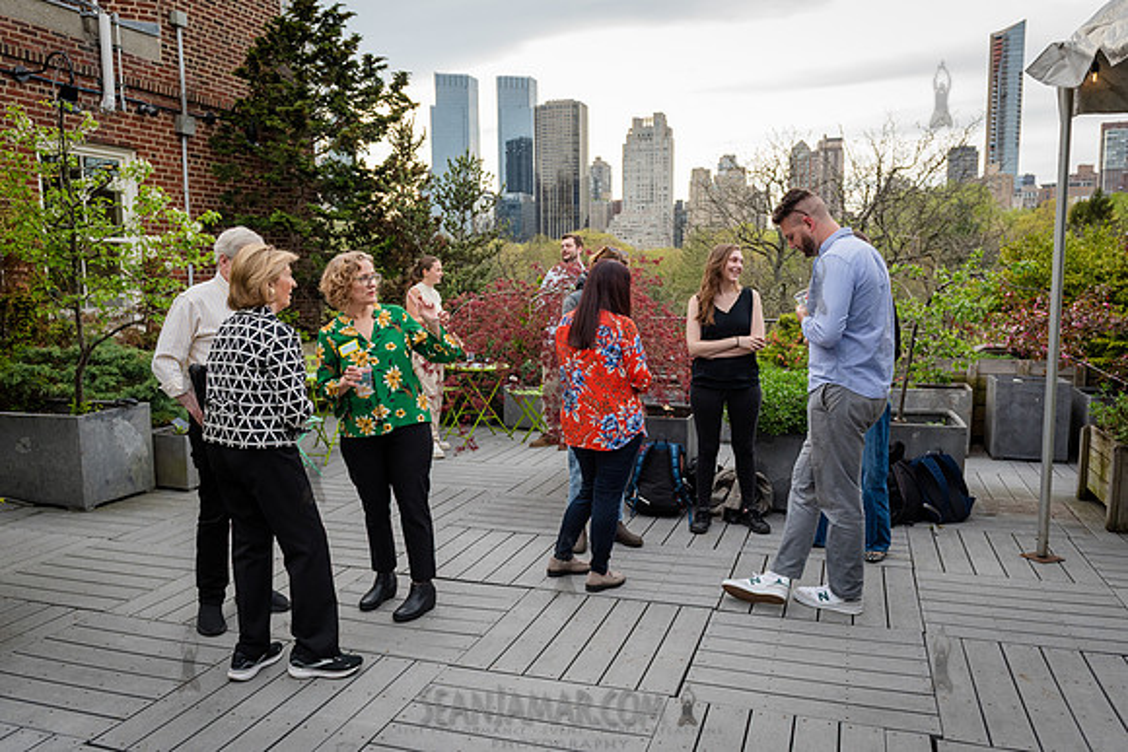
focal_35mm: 28
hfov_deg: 65.9
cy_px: 383
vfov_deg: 46.7
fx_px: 871
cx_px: 568
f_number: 4
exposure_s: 1/800
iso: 400
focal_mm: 24
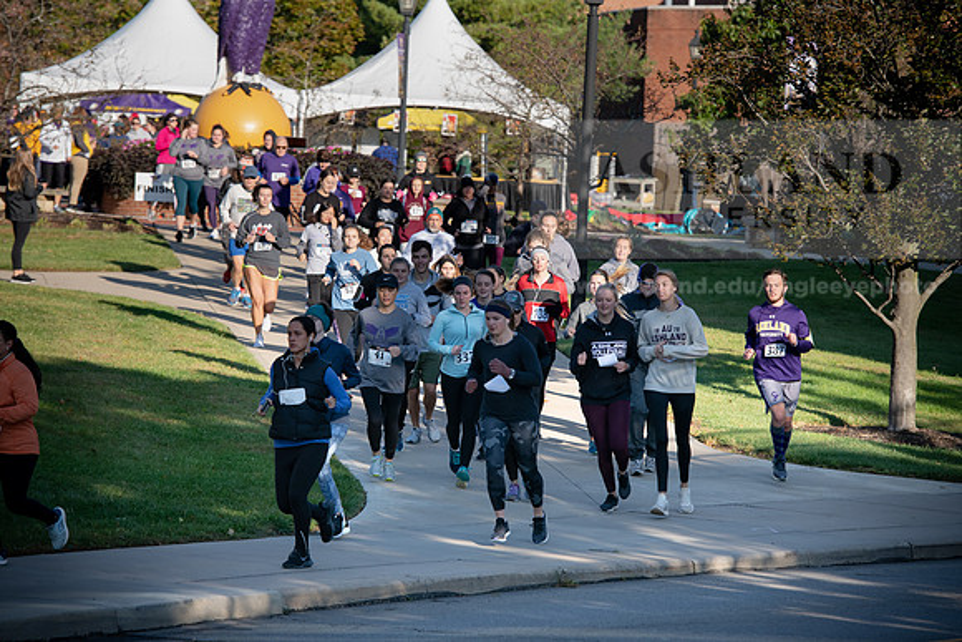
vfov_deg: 8.1
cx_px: 481
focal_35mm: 170
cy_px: 321
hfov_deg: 12.1
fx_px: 4544
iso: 200
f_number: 5.6
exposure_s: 1/640
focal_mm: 170
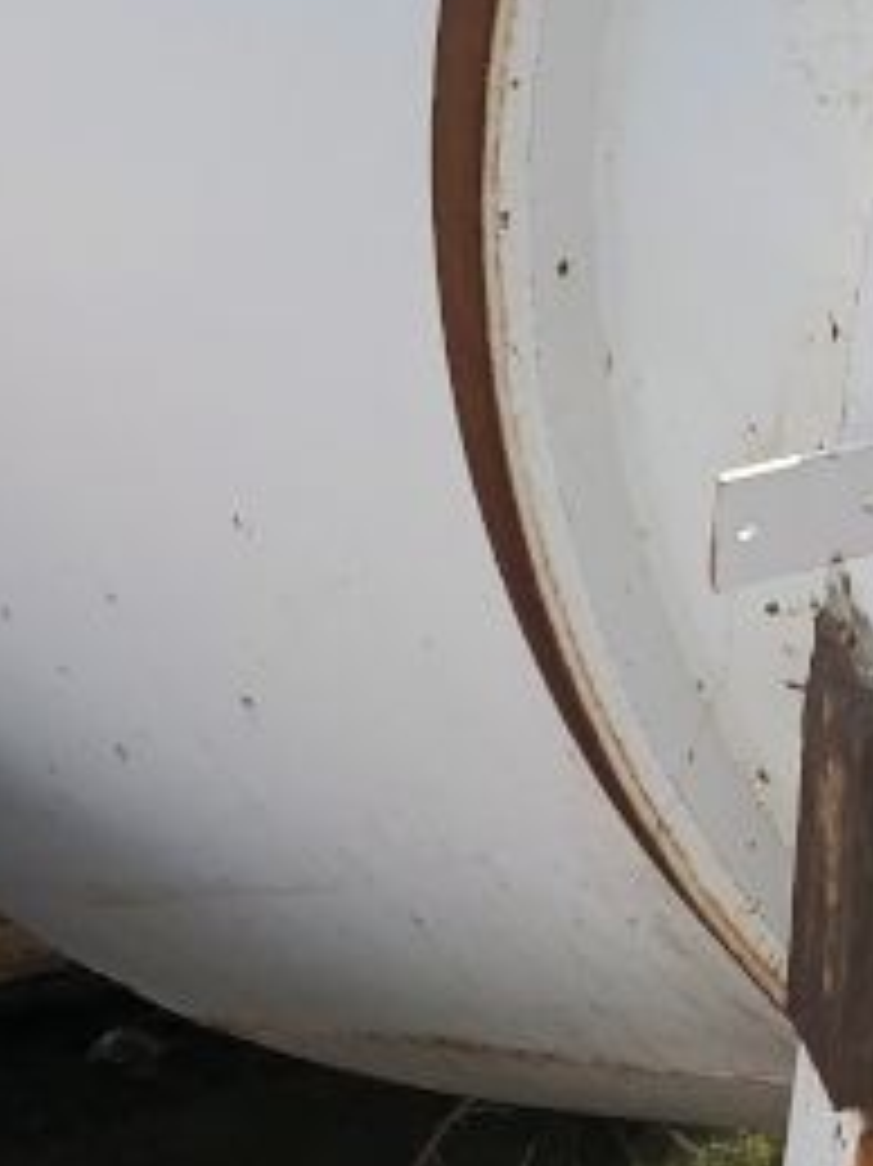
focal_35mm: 144
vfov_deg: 13.6
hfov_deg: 10.1
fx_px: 4846
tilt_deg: -27.6
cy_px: 173
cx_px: 1148
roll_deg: -1.6
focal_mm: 3.99
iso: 20
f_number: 1.8
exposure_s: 1/1845
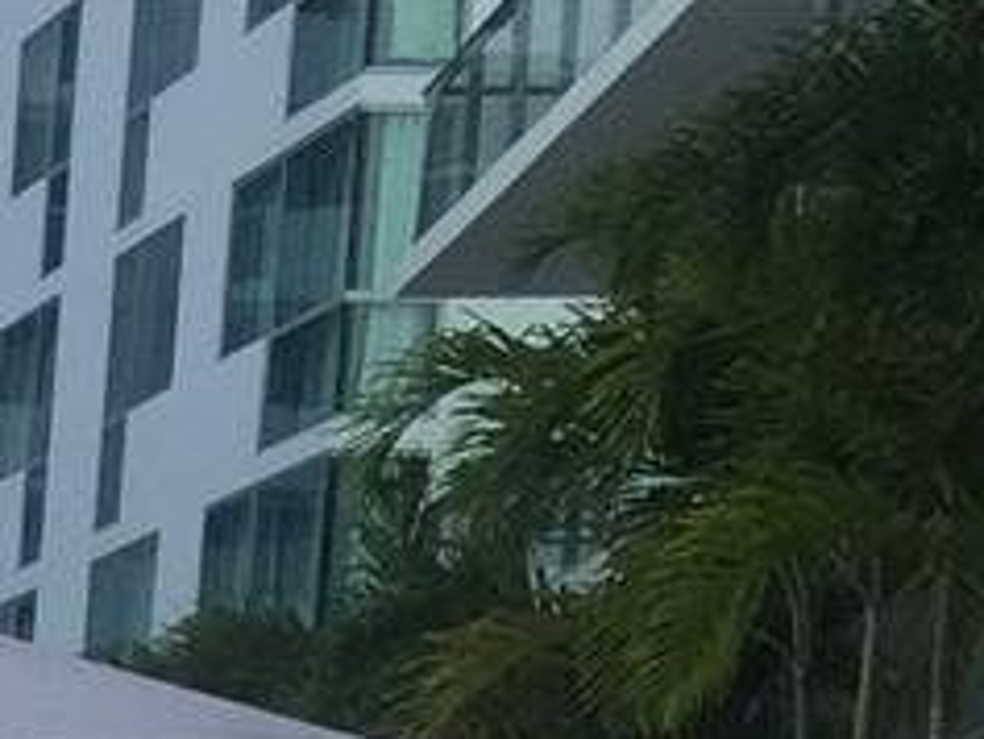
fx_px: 5574
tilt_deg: -12.6
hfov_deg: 8.8
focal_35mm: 196
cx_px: -1694
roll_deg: -2.5
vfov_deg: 6.6
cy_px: 2483
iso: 32
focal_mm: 4.15
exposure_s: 1/2825
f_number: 2.2
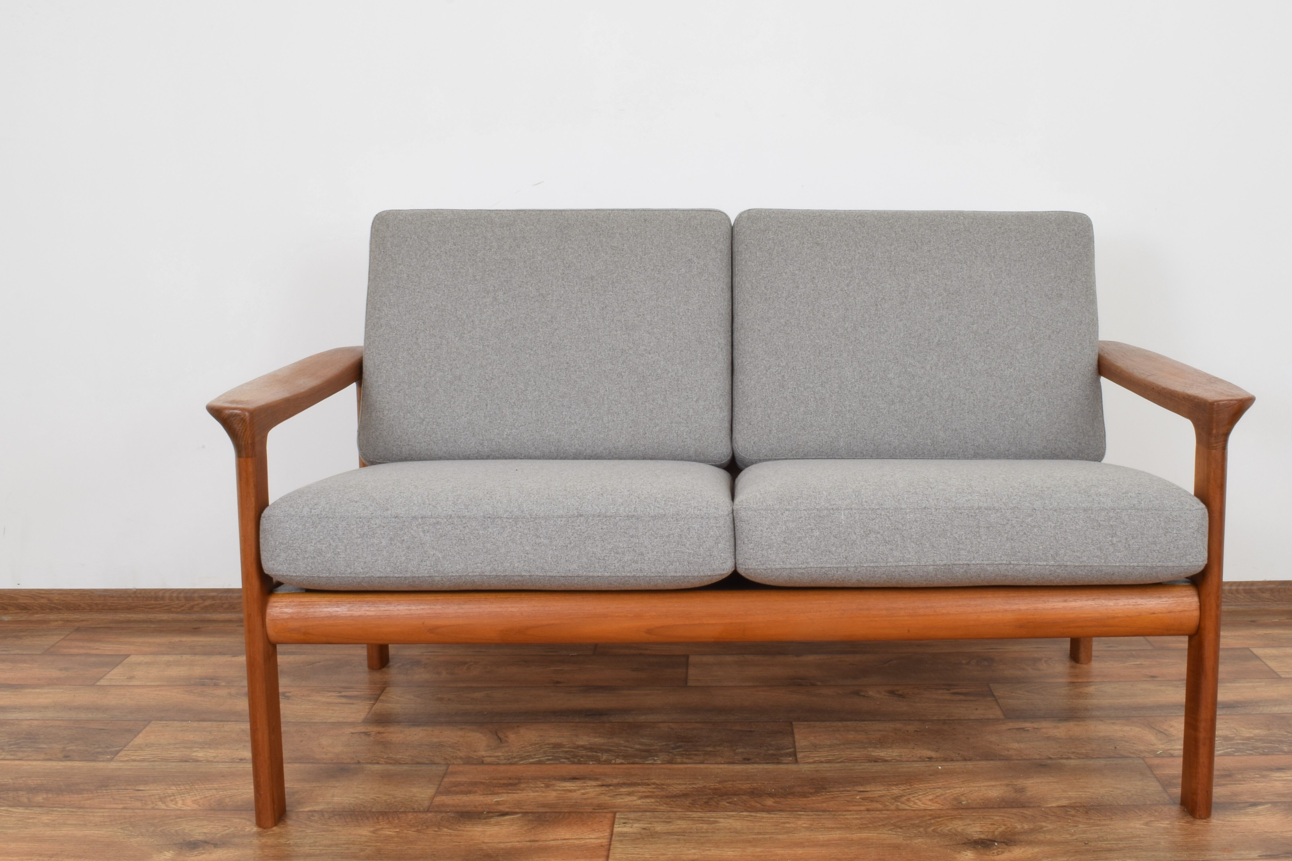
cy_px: 423
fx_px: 1435
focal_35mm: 40
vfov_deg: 33.4
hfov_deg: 48.3
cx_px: 732
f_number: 25
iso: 100
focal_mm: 20
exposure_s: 4
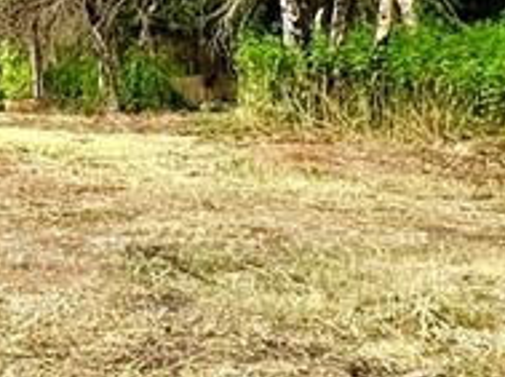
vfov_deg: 18.9
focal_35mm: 76
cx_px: -174
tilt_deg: +3.7
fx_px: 1107
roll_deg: +2.7
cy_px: 13
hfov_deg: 22.6
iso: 40
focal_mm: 2.22
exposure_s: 1/1110
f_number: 2.2
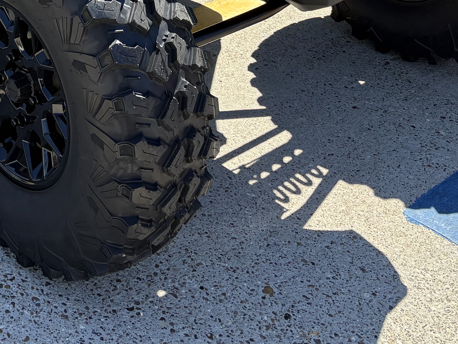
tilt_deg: -17.8
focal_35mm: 77
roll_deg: +1.7
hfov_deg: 24.2
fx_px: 1019
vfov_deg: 17.4
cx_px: 2
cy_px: -154
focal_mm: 5.96
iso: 64
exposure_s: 1/1420
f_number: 1.6
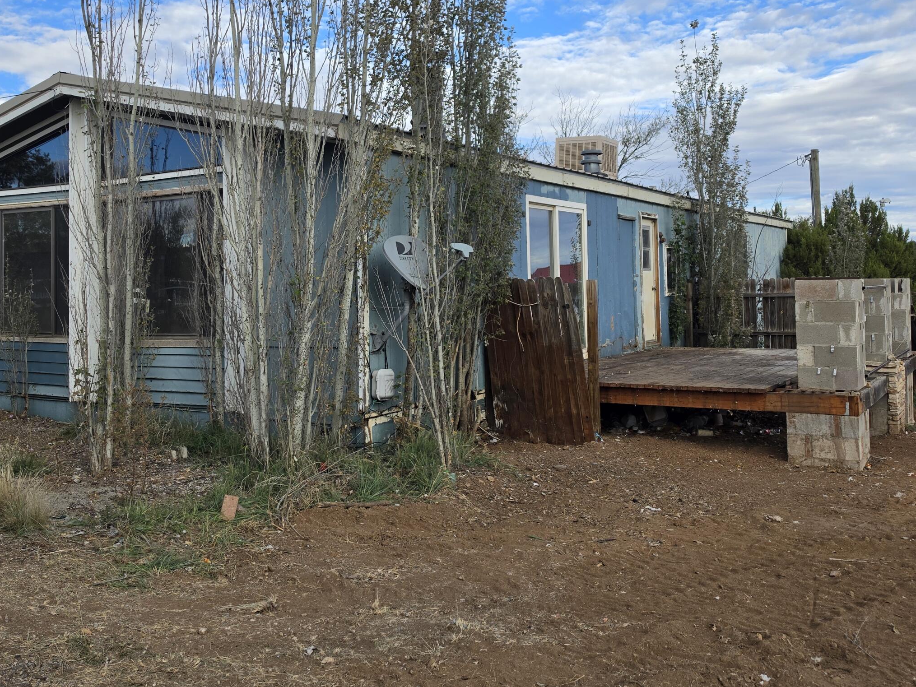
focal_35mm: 34
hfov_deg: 53.9
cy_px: 258
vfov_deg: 41.5
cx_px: 423
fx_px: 900
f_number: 1.4
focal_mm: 6.5
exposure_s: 1/3336
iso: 64
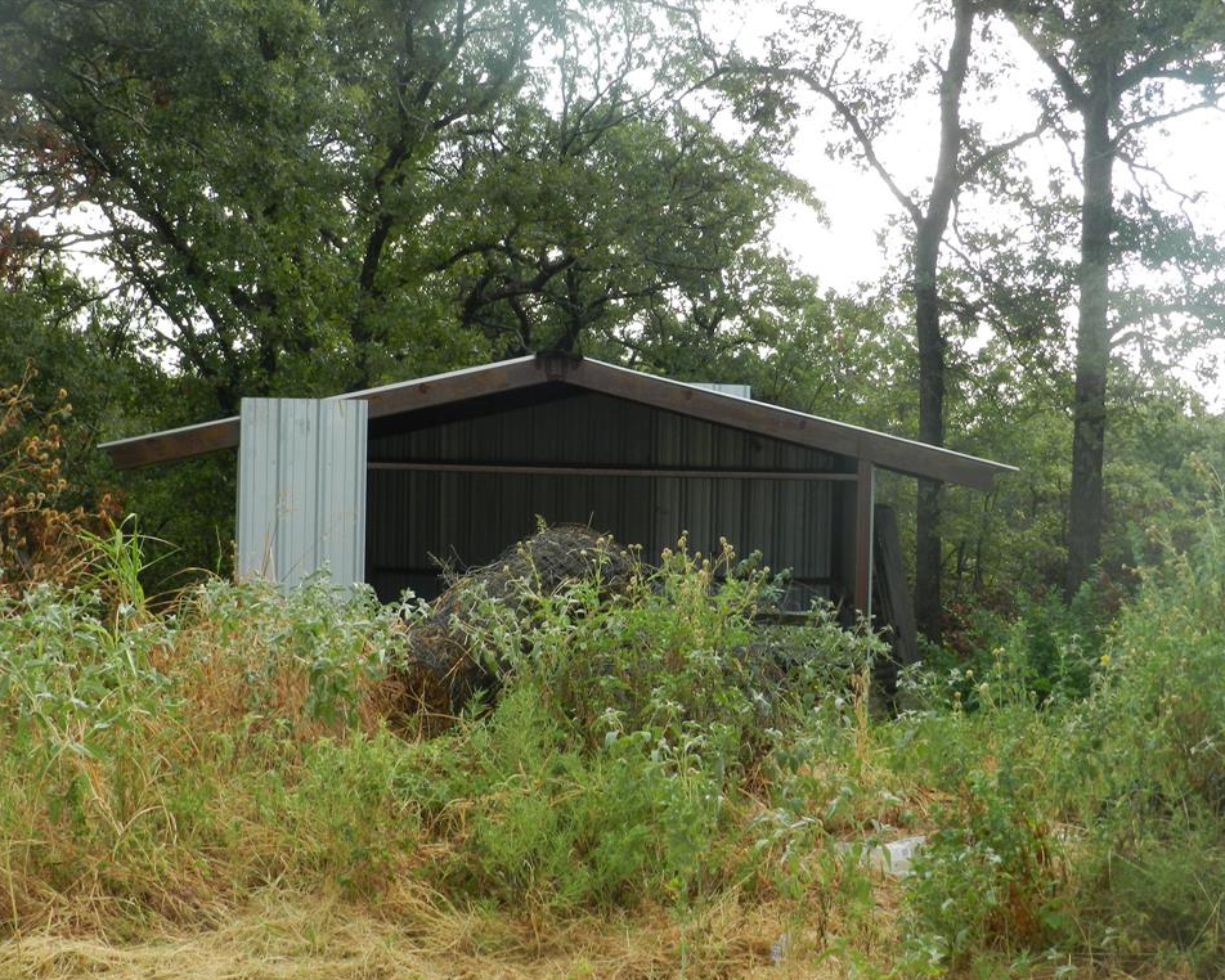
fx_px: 2285
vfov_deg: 24.2
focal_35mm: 63
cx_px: 588
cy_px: 491
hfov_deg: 30.0
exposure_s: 1/80
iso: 160
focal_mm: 10.7
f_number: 4.6
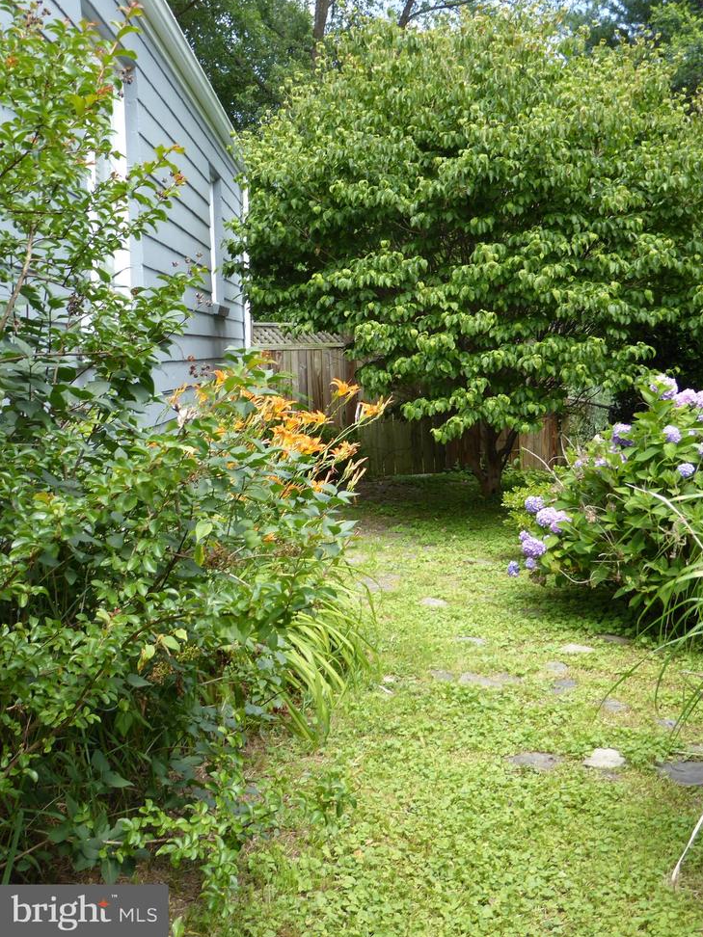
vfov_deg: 46.7
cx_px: 390
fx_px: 1083
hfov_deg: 35.9
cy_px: 419
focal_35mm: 40
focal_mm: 6.3
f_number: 3.7
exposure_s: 1/160
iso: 80
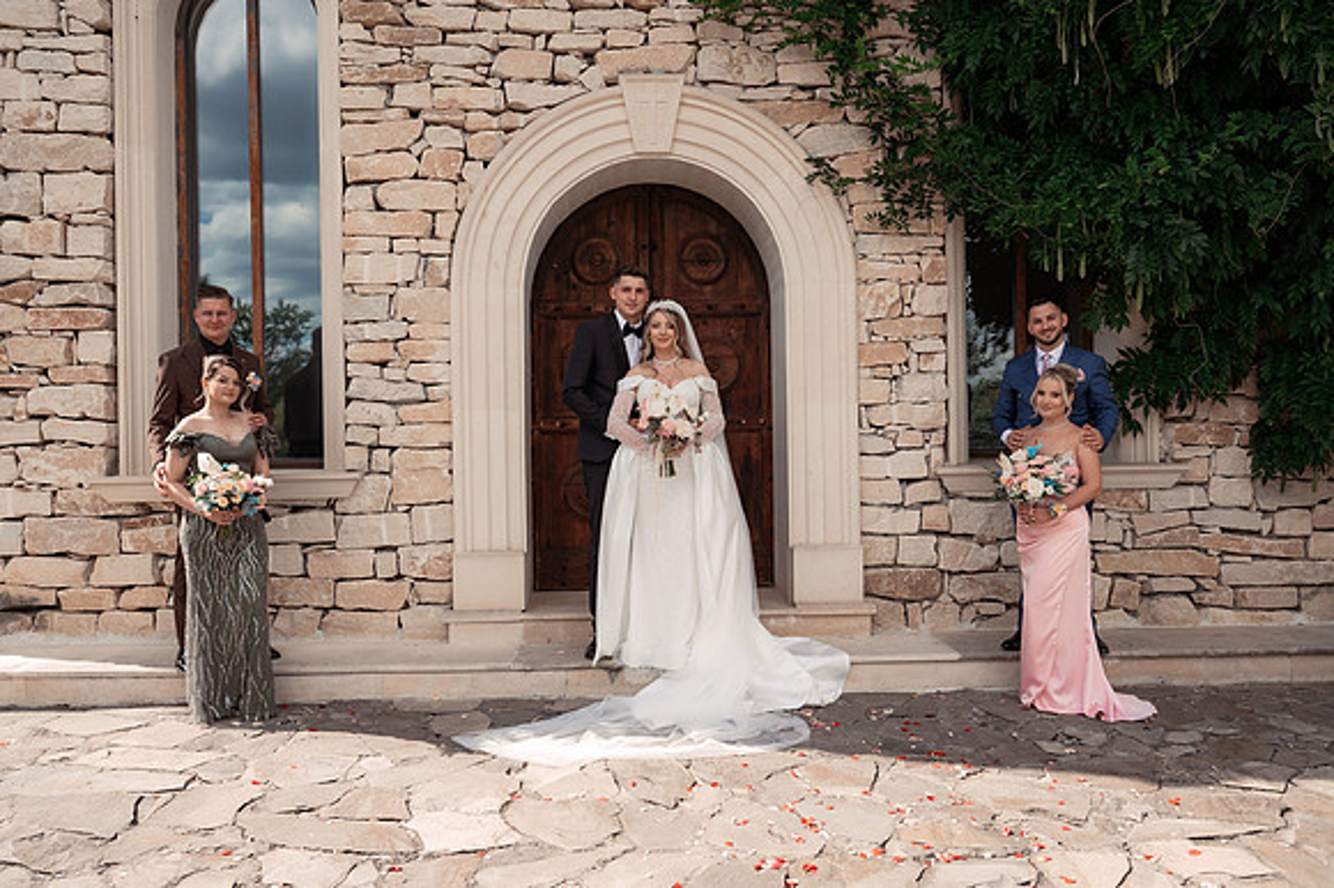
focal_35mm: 28
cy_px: 444
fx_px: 1037
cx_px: 667
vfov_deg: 46.4
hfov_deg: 65.5
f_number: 5
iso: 160
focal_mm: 28
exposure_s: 1/320
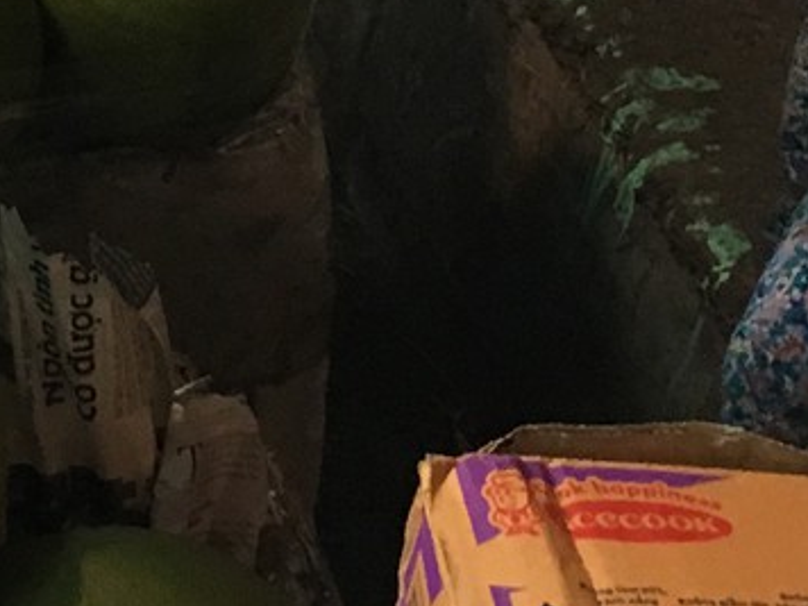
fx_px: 3805
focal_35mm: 163
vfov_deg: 8.7
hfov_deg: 11.7
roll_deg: -5.1
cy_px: -542
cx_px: -313
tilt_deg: -26.5
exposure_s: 1/33
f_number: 2.2
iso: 125
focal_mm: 4.15
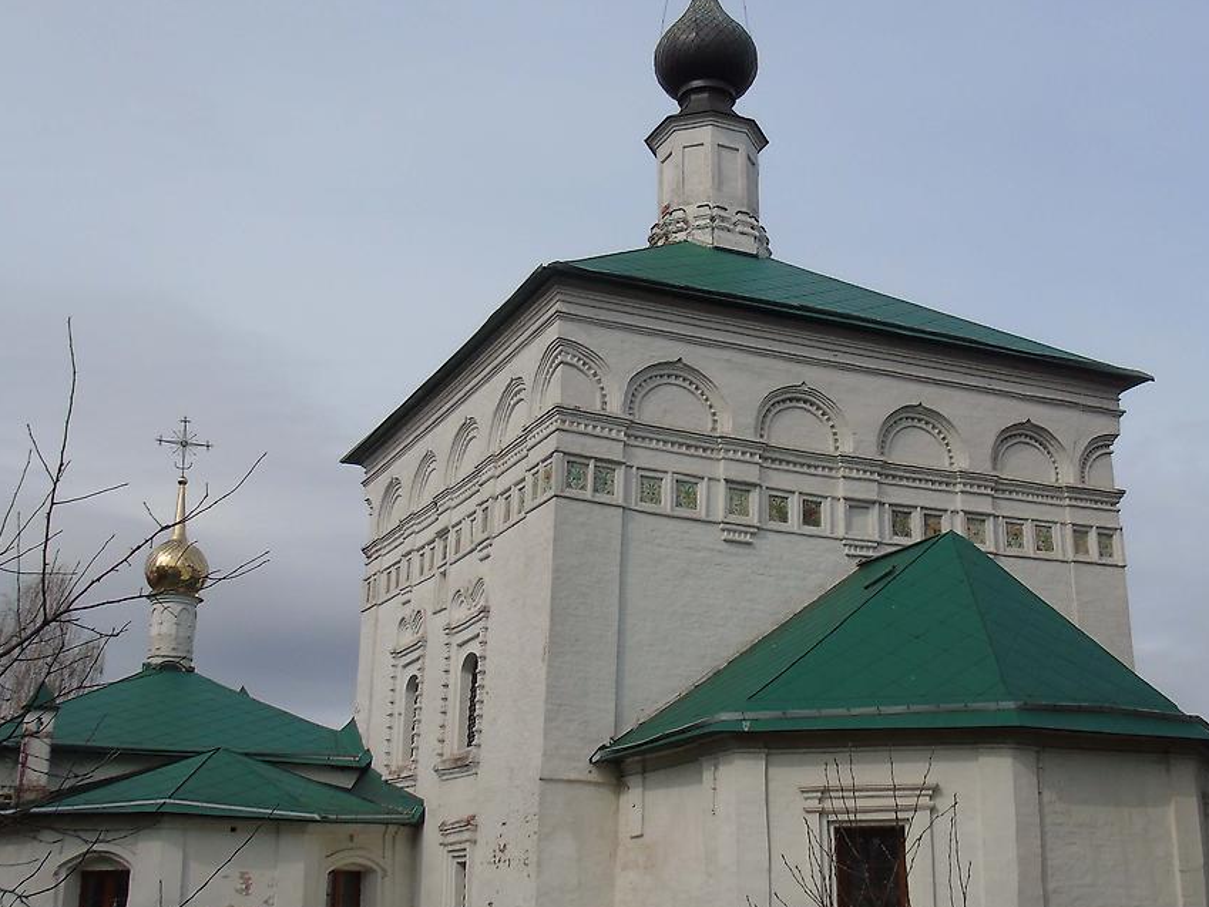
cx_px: 644
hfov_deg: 45.7
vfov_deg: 35.1
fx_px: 1432
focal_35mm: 41
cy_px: 453
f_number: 4.2
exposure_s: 1/1000
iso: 80
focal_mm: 5.2
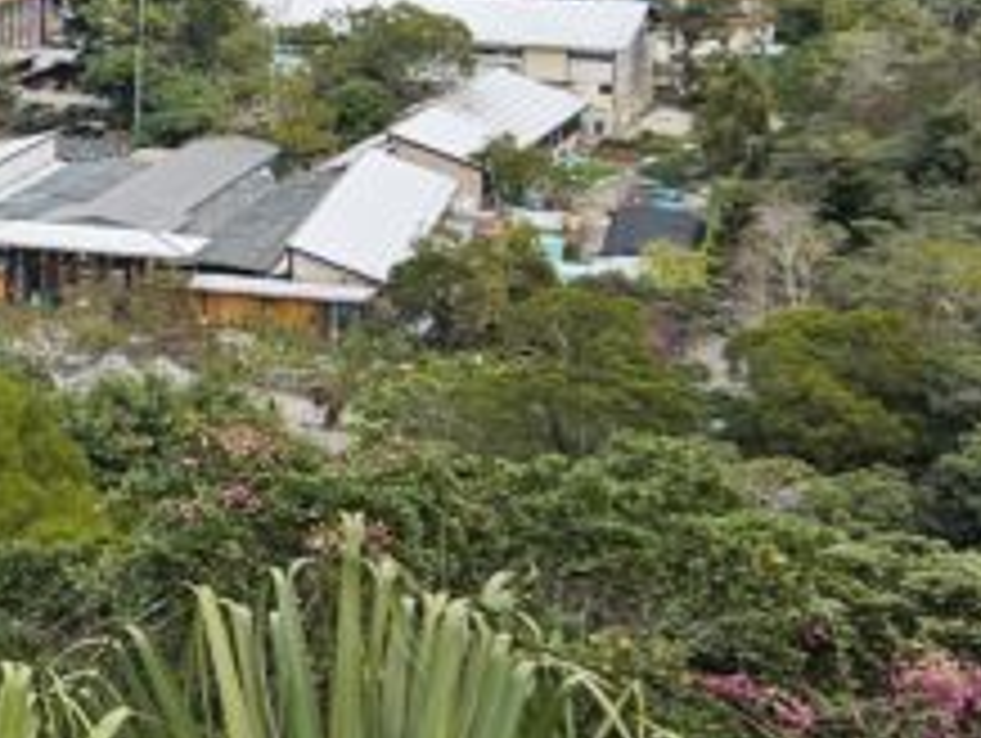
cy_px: 166
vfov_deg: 13.7
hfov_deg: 16.0
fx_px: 3064
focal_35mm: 108
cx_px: -662
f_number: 1.8
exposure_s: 1/1081
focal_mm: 5.4
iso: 25
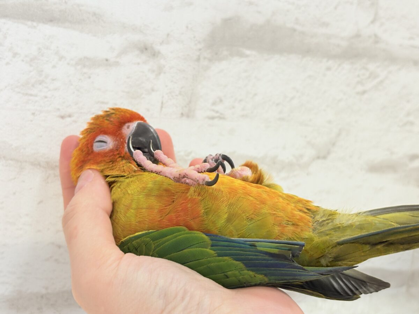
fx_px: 629
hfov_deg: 36.8
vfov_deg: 28.0
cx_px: 210
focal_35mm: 52
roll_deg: -6.4
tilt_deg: -11.1
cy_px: 157
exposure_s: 1/50
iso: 40
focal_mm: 5.96
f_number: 1.6
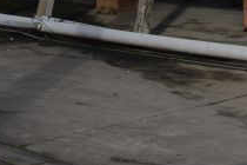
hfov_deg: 9.0
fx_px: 1545
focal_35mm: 225
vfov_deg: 6.0
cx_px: 348
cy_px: -143
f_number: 10
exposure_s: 1/400
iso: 200
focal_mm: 35
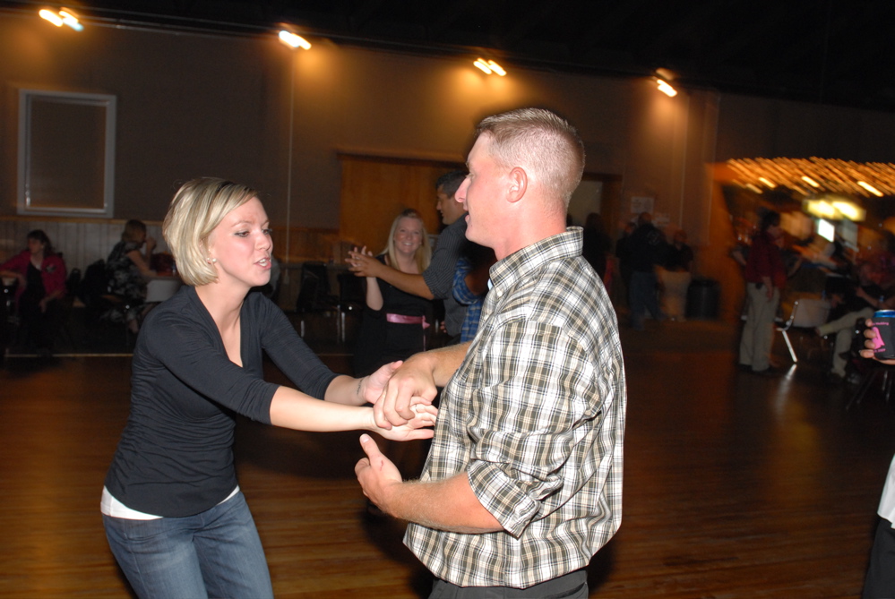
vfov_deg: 37.0
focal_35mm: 36
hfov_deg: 53.1
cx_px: 448
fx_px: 896
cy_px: 300
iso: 400
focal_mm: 24
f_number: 4.5
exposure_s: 1/20
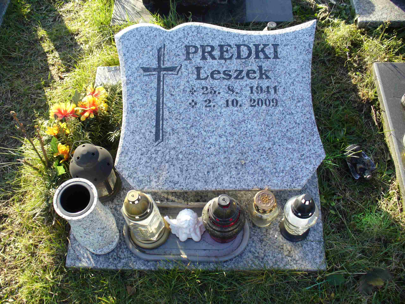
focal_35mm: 37
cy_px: 152
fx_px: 433
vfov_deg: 38.7
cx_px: 202
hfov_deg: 50.1
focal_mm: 6.1
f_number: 2.8
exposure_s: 1/200
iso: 80
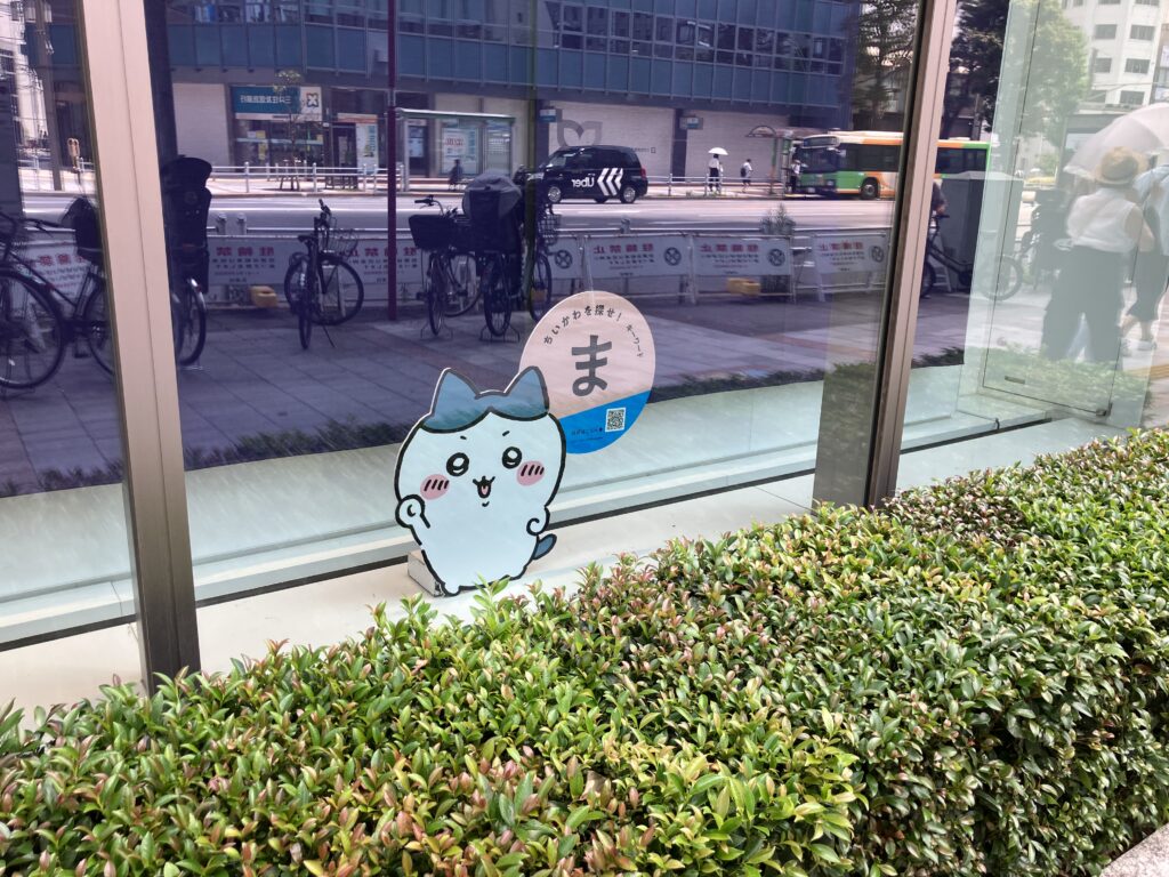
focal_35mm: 28
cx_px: 584
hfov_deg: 63.4
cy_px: 438
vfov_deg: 49.7
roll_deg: -0.3
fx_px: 946
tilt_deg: -14.7
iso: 25
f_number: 1.8
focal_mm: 3.99
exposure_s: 1/244
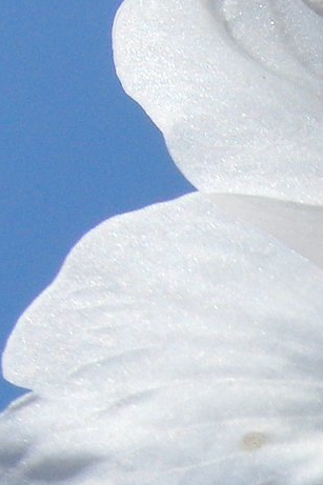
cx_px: 706
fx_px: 2303
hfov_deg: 7.6
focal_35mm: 171
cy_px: 727
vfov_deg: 11.5
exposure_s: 1/320
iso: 100
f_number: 8.5
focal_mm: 6.42
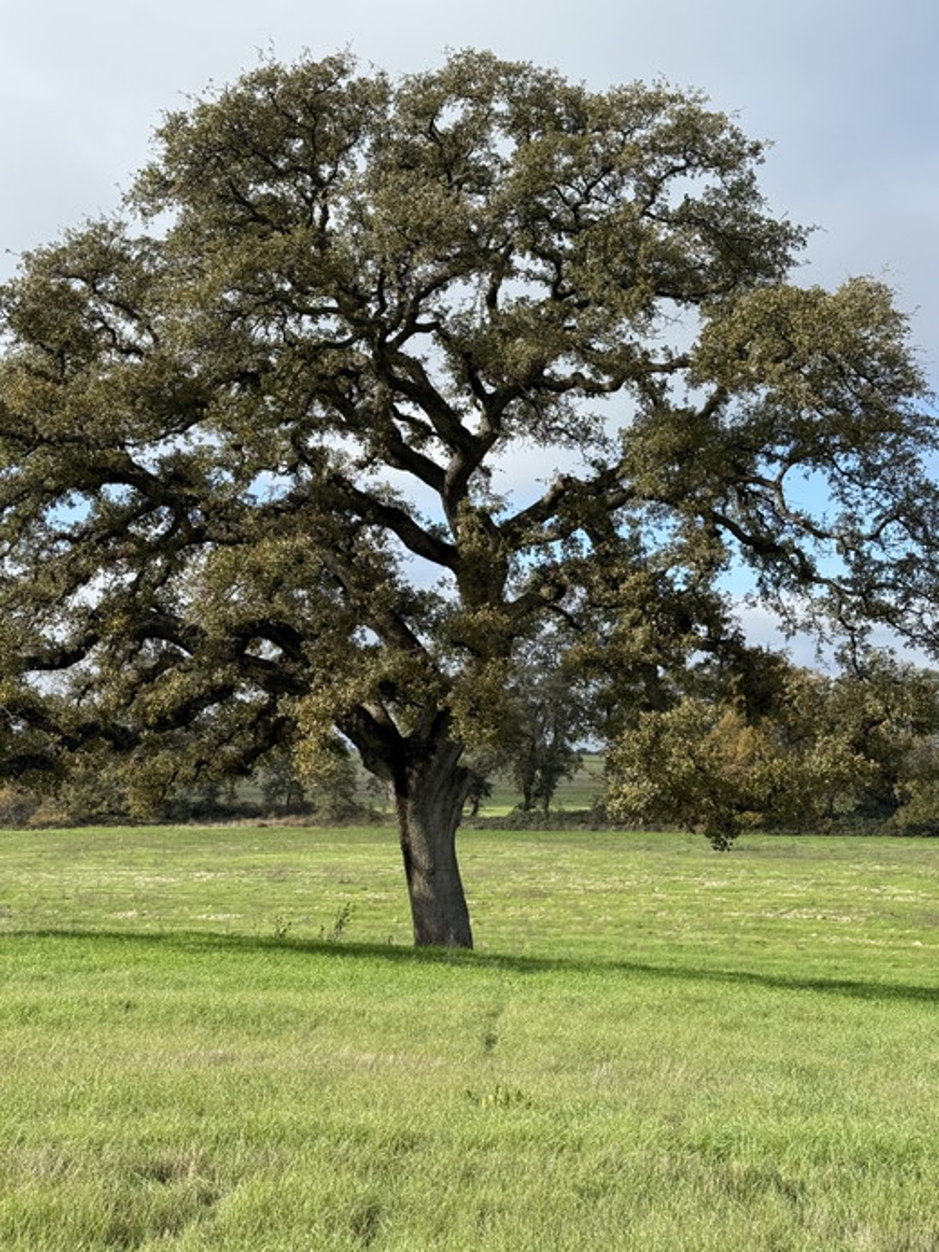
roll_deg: -0.6
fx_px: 1736
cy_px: 626
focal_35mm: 48
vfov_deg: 39.7
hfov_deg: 30.3
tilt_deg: +3.8
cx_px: 470
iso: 100
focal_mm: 6.76
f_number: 1.78
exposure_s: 1/4587
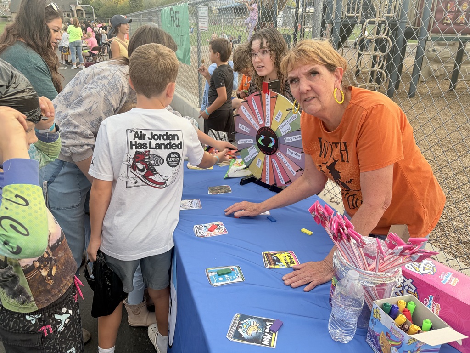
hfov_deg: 67.3
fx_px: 353
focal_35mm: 26
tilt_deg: -23.3
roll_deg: -0.3
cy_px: 176
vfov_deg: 53.1
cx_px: 235
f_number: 1.6
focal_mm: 5.96
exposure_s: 1/122
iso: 32
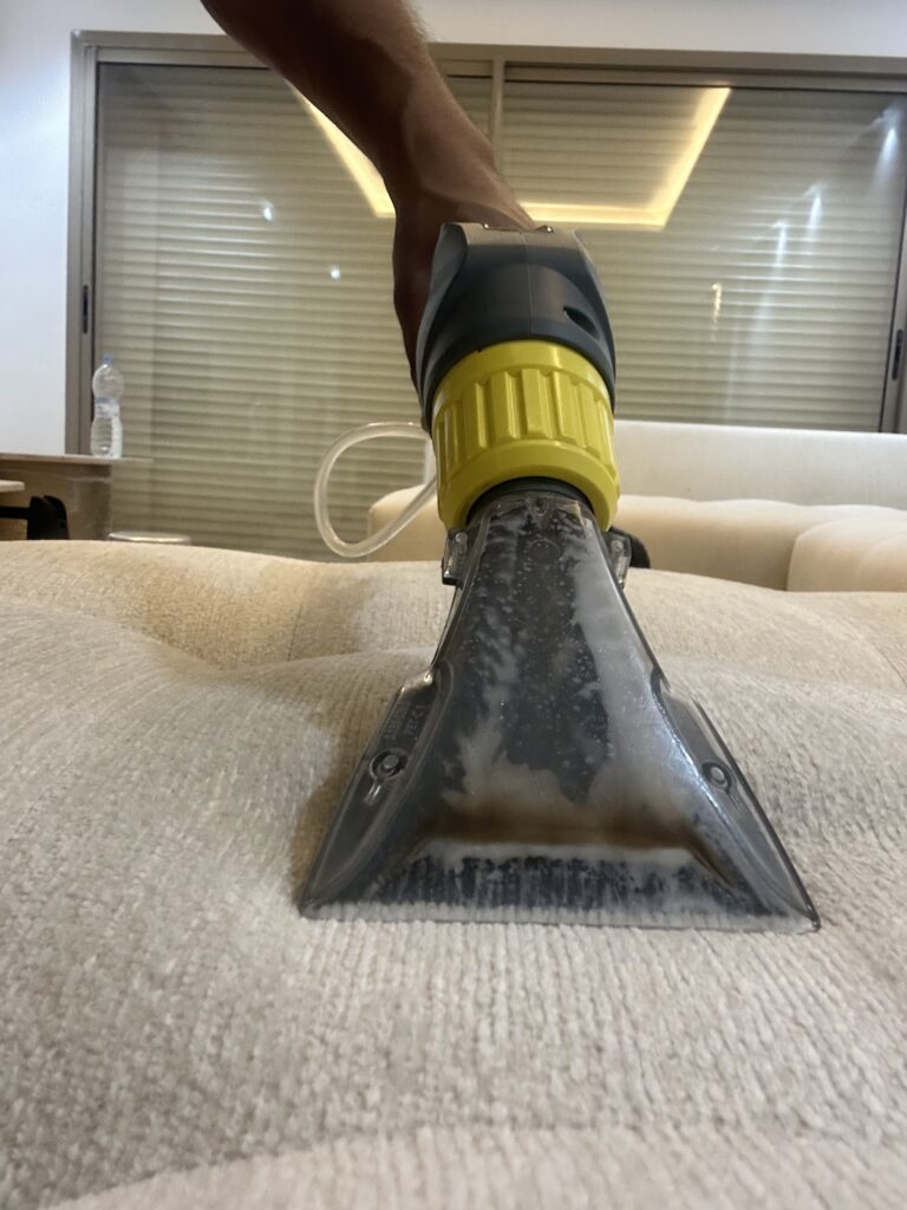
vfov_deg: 60.0
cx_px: 454
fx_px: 1048
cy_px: 605
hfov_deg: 46.8
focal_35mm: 30
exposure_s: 1/50
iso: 64
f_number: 1.9
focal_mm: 2.69
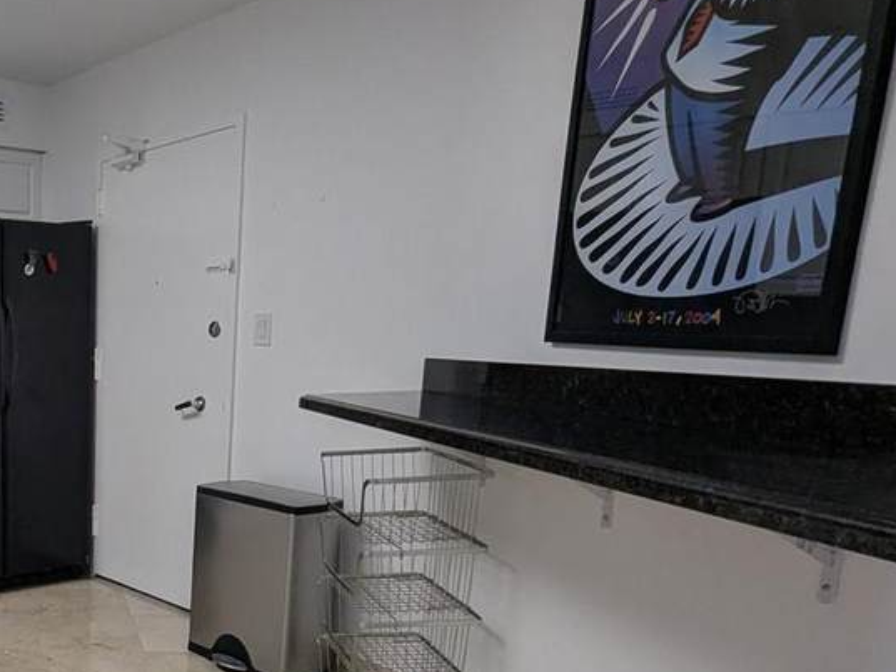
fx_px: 803
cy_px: 482
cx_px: -8
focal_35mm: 31
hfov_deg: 47.8
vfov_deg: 44.3
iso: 62
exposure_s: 1/57.9
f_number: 2.2
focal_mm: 1.95
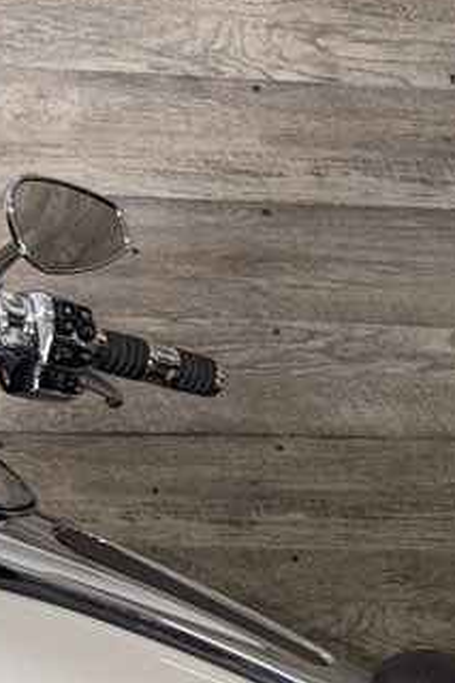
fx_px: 1518
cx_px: 963
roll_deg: -1.9
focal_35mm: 80
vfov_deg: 24.4
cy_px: 653
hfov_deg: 13.9
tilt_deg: -11.3
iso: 80
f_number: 1.78
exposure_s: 1/22
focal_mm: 6.76
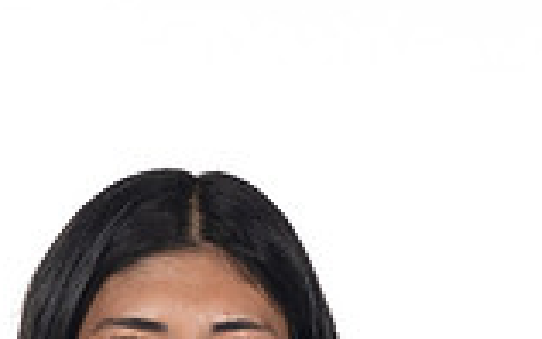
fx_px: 2749
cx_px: 189
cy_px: 753
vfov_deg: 6.8
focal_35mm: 186
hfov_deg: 11.2
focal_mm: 64
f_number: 6.3
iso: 400
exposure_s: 1/250
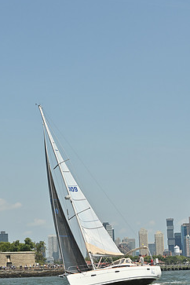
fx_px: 887
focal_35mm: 112
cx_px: 60
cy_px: 174
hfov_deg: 12.2
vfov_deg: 18.2
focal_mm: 70
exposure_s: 1/1250
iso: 320
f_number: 9
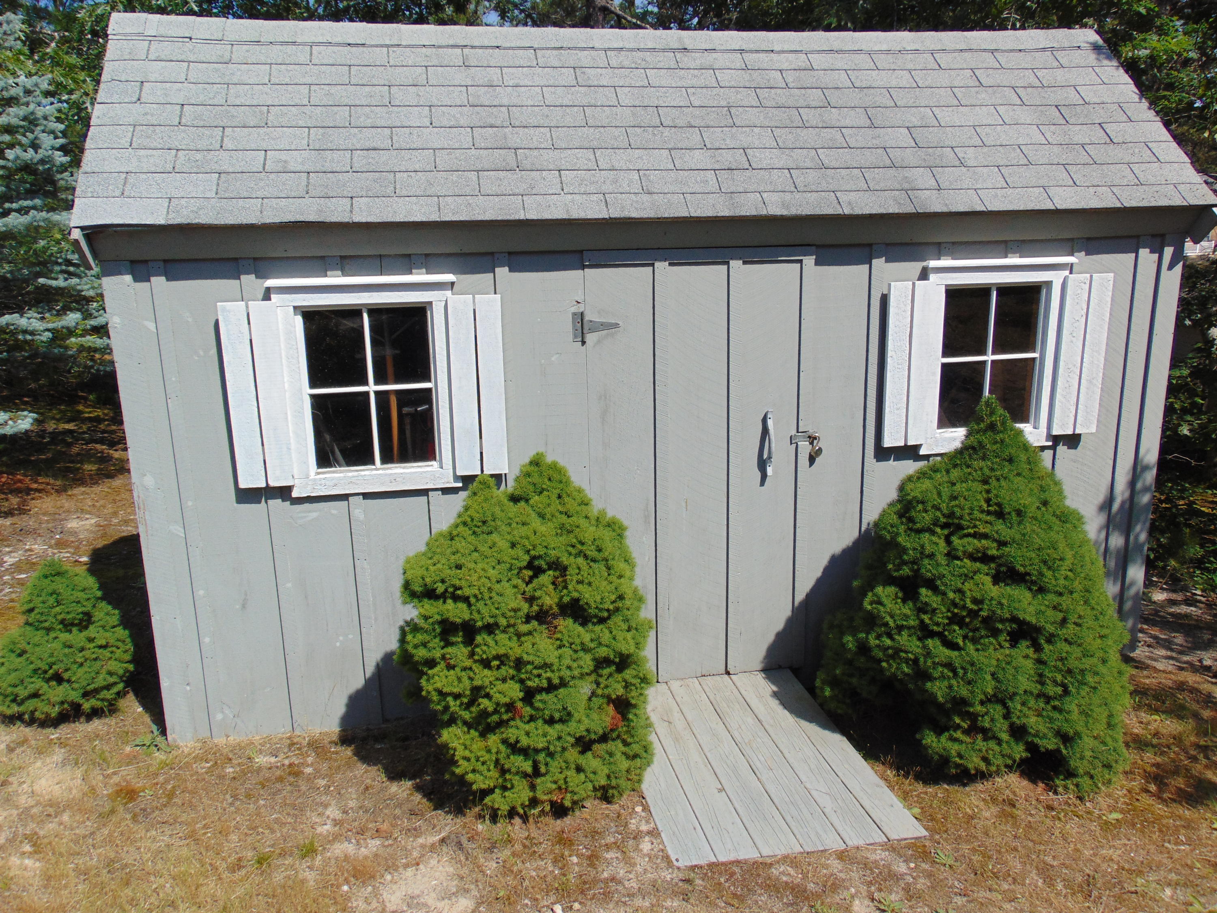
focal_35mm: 25
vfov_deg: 54.9
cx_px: 608
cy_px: 456
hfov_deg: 69.4
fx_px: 879
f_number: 7.7
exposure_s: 1/250
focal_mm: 4.5
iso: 80
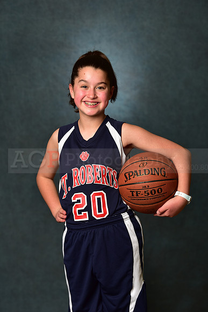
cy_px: 156
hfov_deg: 12.5
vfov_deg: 18.6
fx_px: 953
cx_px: 104
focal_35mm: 110
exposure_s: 1/200
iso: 250
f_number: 4.5
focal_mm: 110
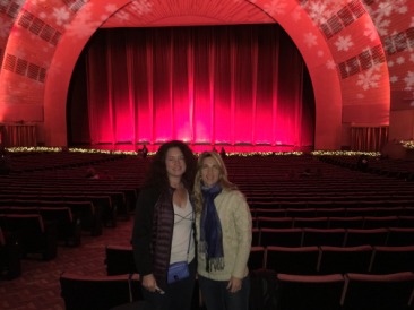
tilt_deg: -4.9
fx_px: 347
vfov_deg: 48.2
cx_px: 207
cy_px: 155
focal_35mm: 29
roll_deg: +0.3
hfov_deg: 61.7
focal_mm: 4.15
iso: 400
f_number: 2.2
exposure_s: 1/16
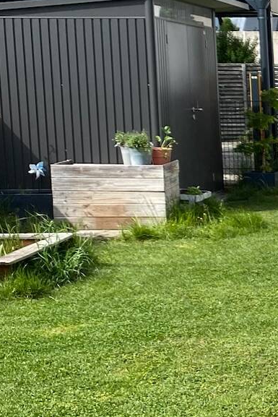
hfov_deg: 12.5
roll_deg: -0.1
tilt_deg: -7.9
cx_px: 562
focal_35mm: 96
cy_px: 240
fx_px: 1111
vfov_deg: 21.2
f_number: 1.8
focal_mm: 4.25
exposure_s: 1/1504
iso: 32
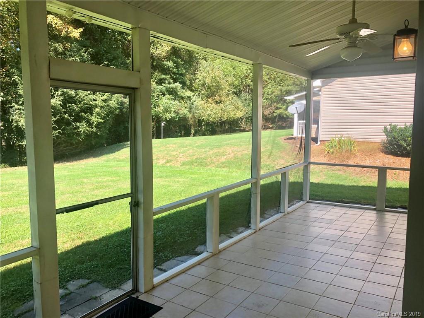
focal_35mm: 28
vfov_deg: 49.7
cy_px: 159
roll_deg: +0.3
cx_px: 212
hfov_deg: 63.4
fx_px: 343
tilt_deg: -3.8
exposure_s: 1/260
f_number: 1.8
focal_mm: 4
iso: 20
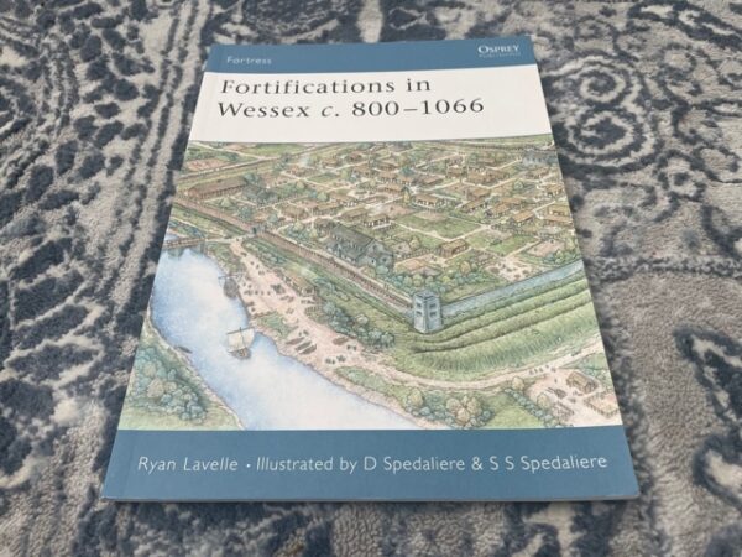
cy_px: 278
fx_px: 557
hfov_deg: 67.3
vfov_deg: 53.1
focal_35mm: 26
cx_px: 371
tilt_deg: -58.2
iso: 125
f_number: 1.6
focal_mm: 4.2
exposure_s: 1/121
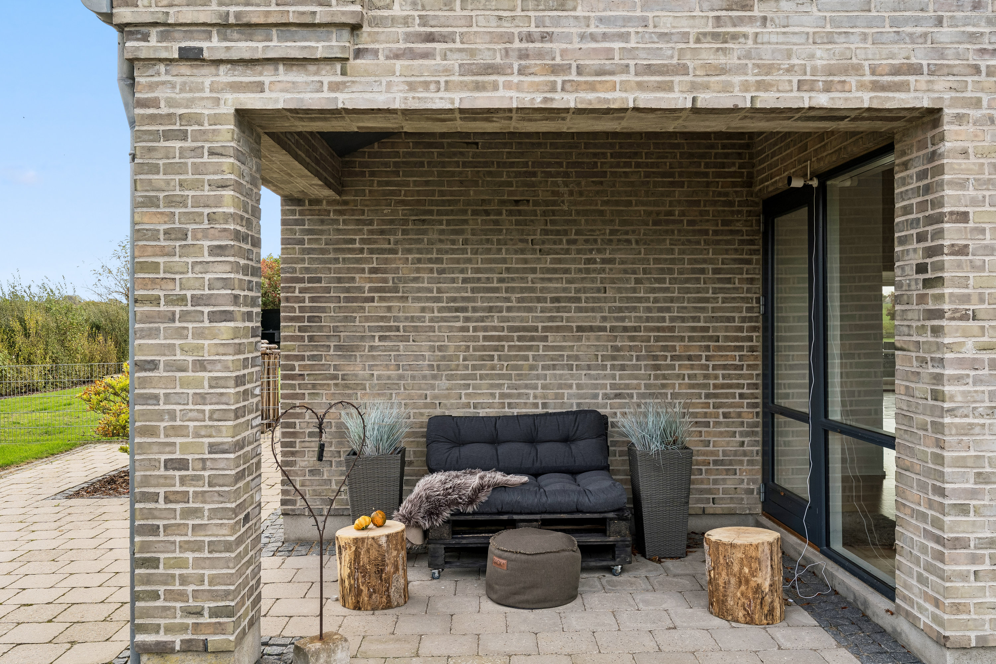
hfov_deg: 62.8
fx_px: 816
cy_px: 332
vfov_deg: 44.3
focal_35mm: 30
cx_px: 498
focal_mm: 29.5
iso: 200
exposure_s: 1/100
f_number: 8
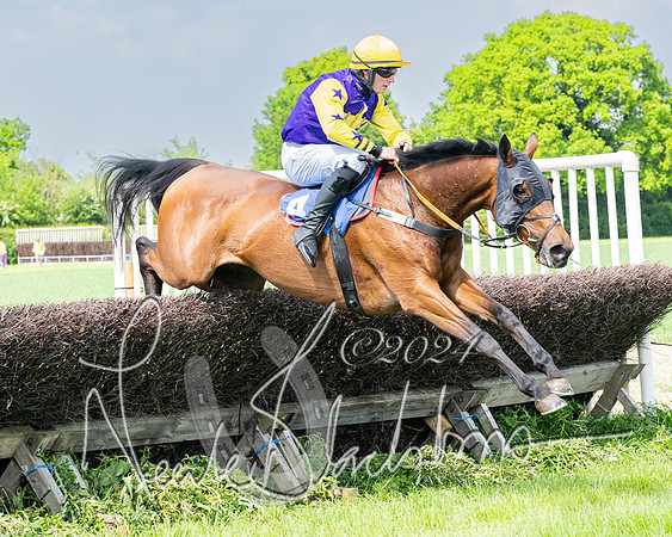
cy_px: 286
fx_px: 3150
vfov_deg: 9.7
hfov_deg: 12.2
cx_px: 279
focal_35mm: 158
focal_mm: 70
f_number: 5
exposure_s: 1/1000
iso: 400
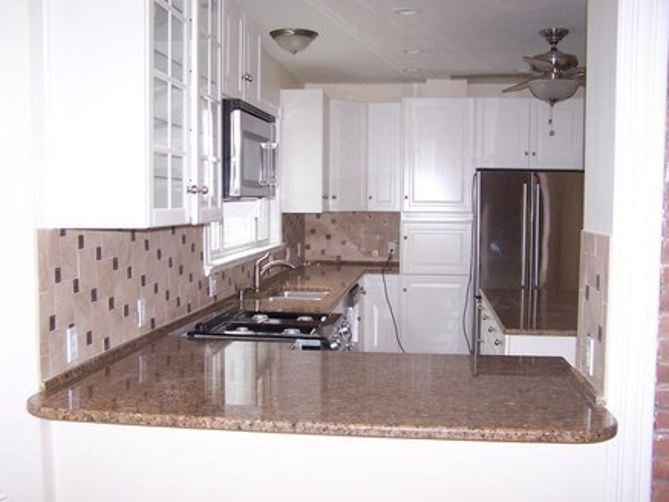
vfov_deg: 36.8
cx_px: 328
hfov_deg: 47.8
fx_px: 754
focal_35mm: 39
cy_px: 249
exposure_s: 1/60
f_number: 2.8
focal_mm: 6.3
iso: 140
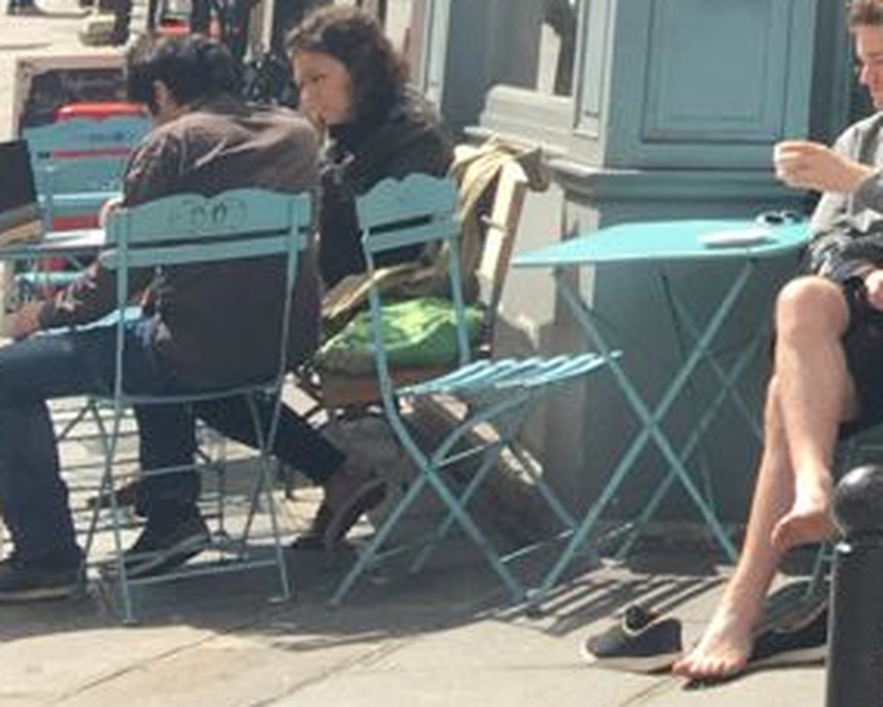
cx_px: 1936
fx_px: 3319
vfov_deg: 11.3
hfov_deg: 12.7
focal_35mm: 127
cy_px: -592
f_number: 2.2
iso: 25
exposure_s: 1/777
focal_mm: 4.15
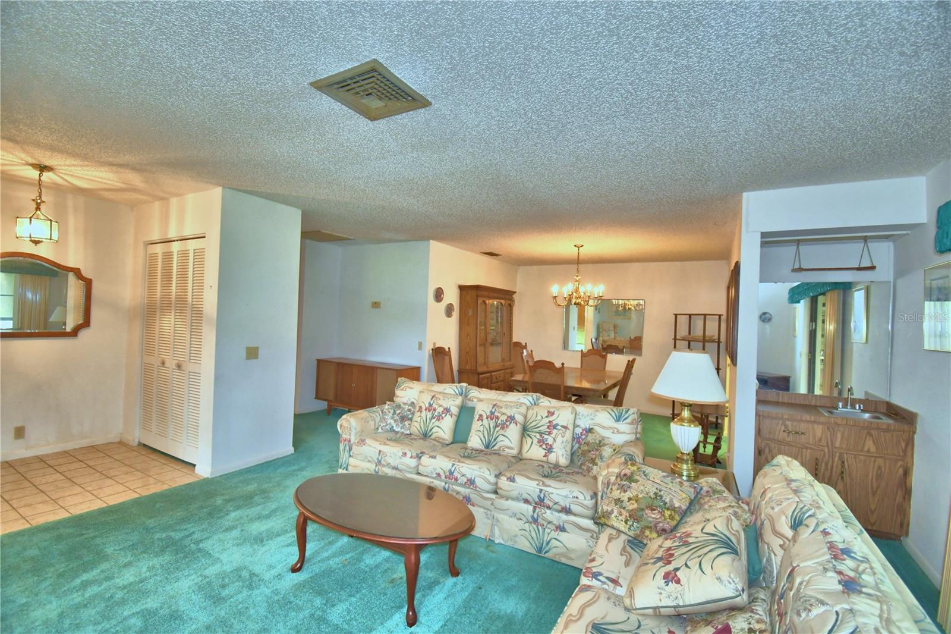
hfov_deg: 100.4
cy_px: 317
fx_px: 396
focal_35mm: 15
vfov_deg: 77.3
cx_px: 476
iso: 720
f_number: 4.5
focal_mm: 10
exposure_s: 1/30
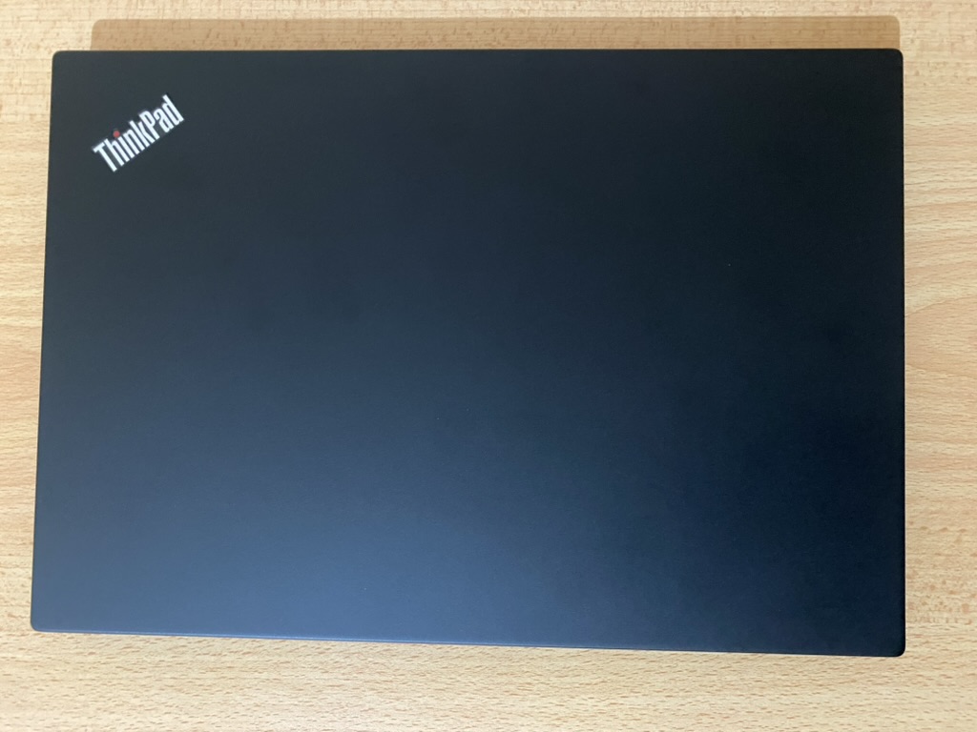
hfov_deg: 67.3
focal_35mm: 26
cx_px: 488
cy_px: 366
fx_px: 734
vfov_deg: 53.1
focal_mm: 4.25
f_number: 1.8
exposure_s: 1/25
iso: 800
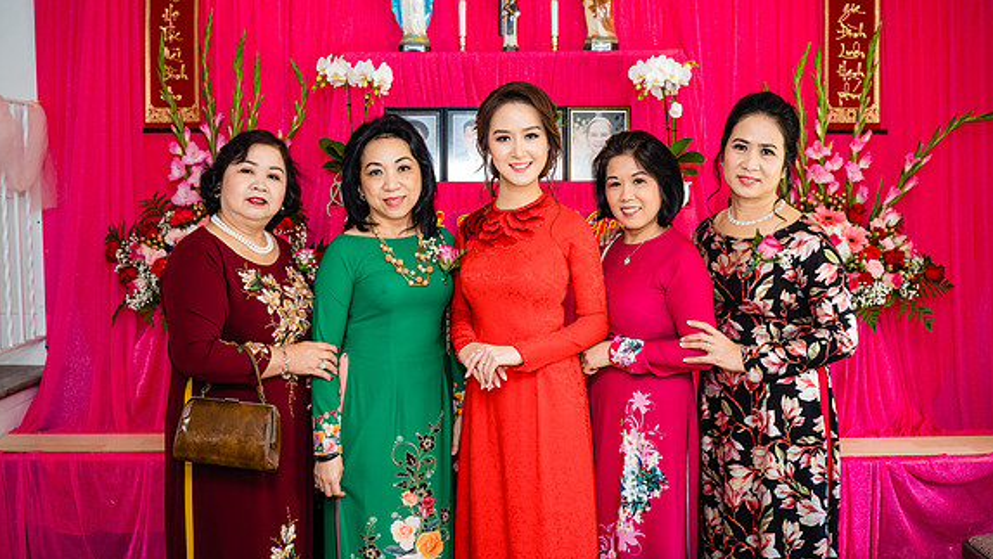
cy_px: 254
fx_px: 1053
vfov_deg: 29.7
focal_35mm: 40
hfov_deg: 50.5
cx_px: 471
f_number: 4
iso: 800
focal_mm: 34
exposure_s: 1/160
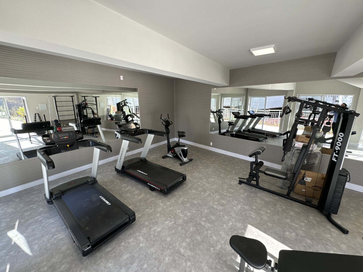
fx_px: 147
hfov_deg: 102.1
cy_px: 136
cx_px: 182
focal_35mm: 14
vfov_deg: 85.7
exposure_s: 1/99
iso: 50
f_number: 2.2
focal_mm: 2.22
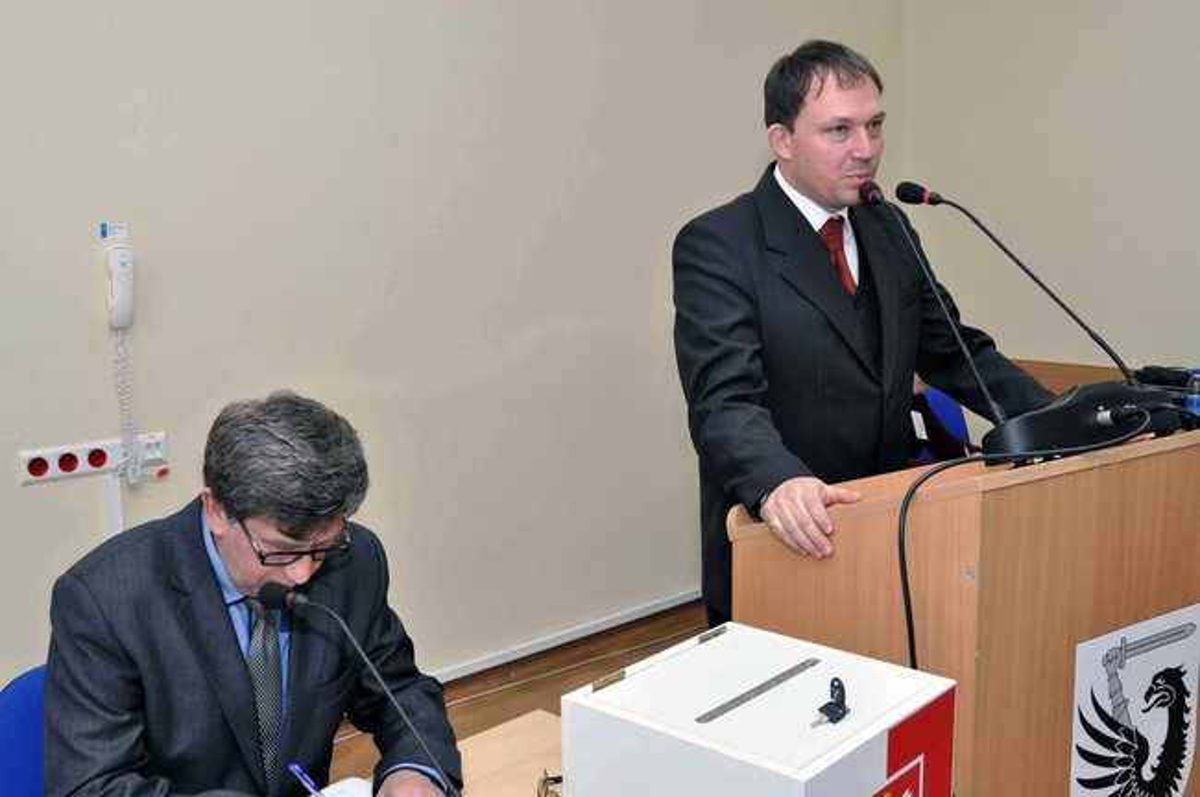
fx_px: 1249
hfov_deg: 51.3
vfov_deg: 35.4
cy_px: 398
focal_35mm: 38
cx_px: 600
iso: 1600
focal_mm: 25
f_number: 11
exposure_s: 1/60
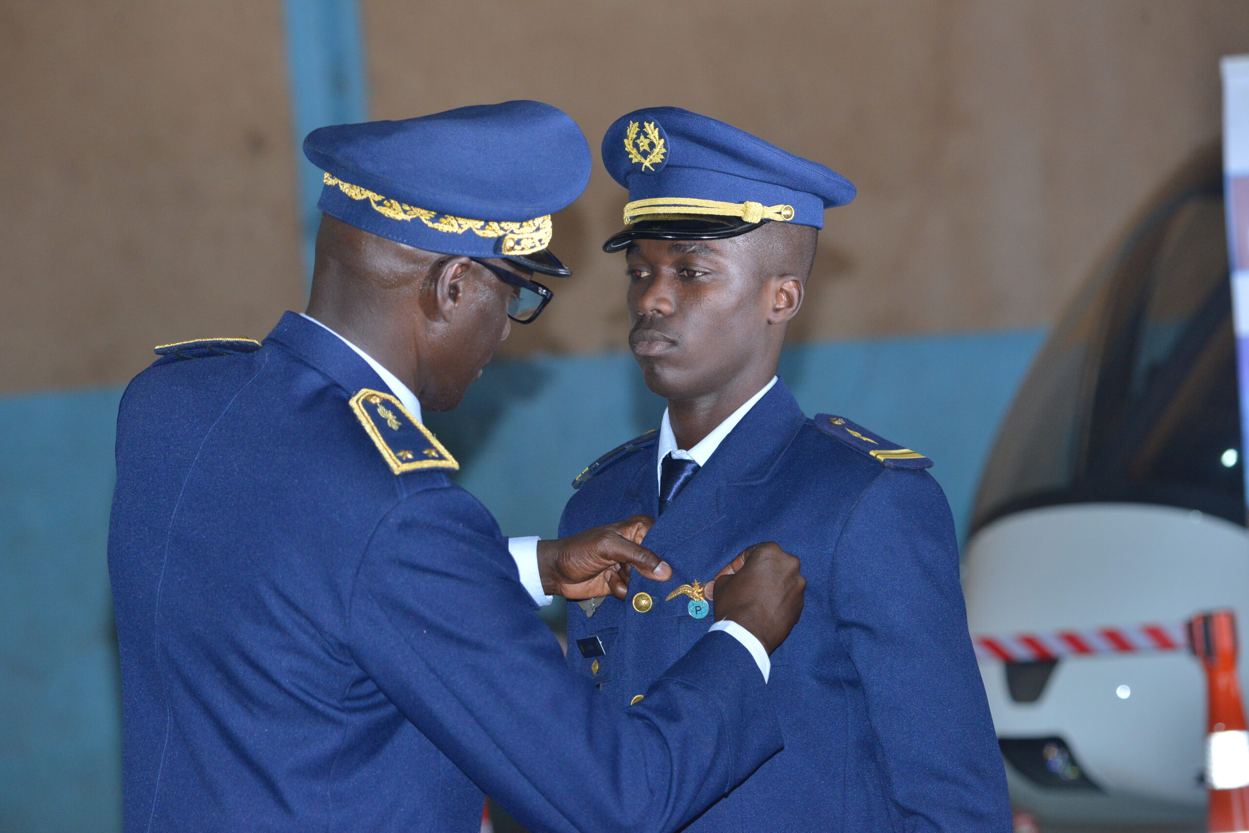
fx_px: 6765
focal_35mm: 195
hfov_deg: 10.5
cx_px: 624
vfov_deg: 7.0
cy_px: 416
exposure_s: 1/125
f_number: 8
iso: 1600
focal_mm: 195
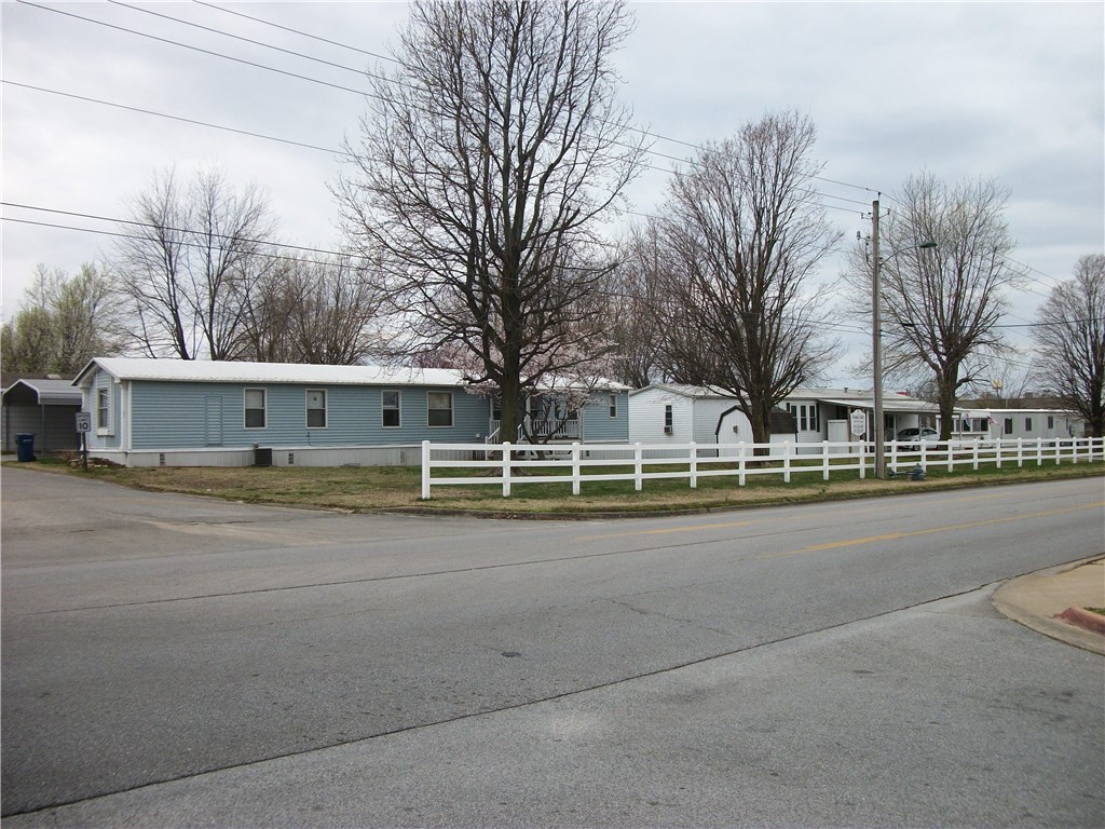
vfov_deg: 44.2
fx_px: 1021
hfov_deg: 56.8
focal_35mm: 32
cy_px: 414
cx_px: 552
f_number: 8.8
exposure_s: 1/100
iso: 80
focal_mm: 5.7
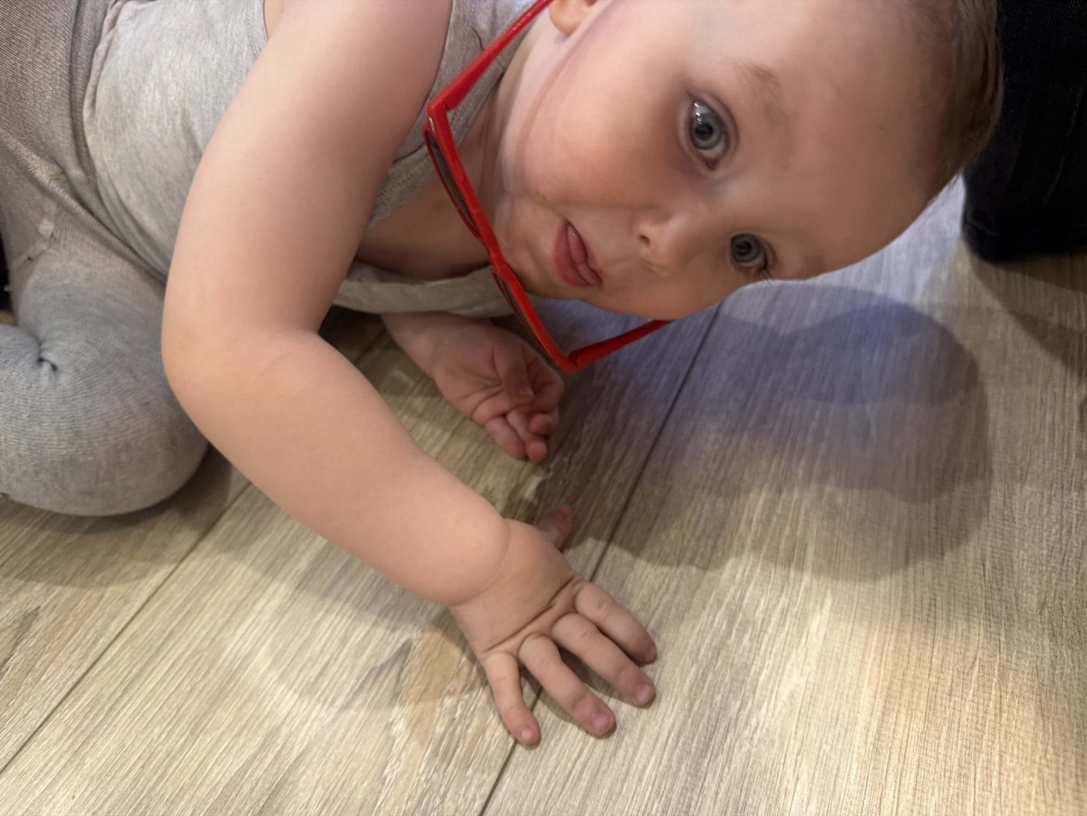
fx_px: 754
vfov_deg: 56.8
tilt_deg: -44.1
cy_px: 408
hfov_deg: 71.6
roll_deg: +12.0
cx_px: 544
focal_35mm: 24
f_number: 1.78
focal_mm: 6.76
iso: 640
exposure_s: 1/50
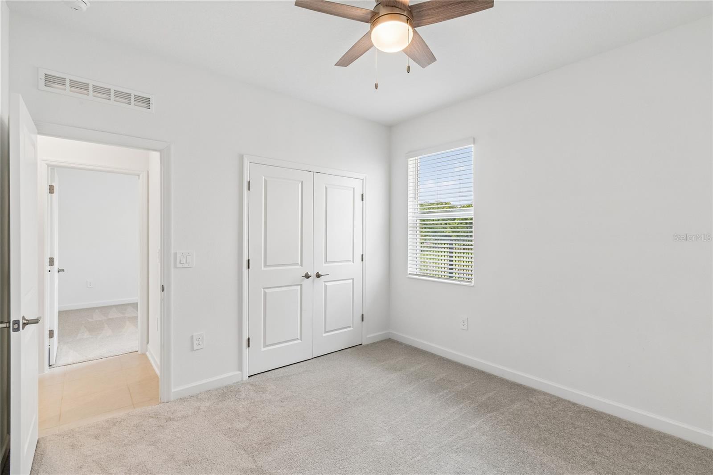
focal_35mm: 15
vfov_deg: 77.3
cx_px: 356
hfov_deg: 100.4
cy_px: 238
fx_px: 297
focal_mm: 10
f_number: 7.1
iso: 100
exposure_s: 1/15
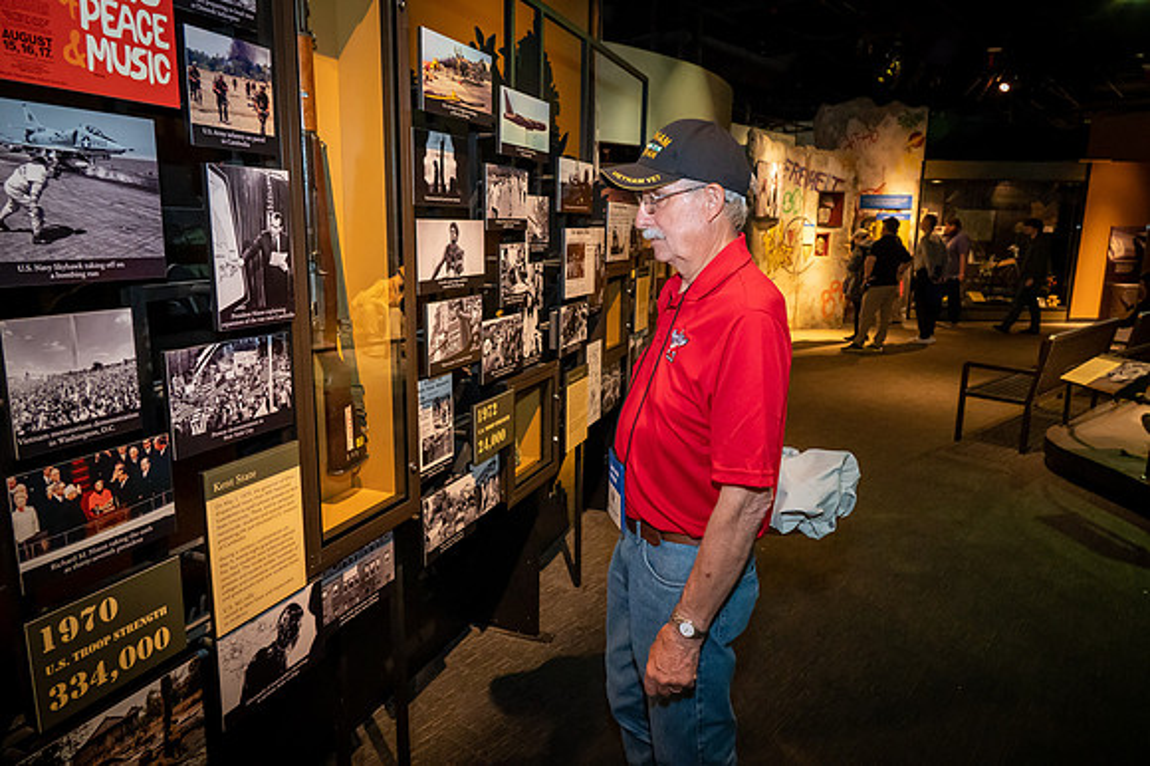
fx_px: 766
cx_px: 575
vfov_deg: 53.1
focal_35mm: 24
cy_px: 383
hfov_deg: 73.8
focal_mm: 24
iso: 10000
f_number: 5.6
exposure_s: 1/50
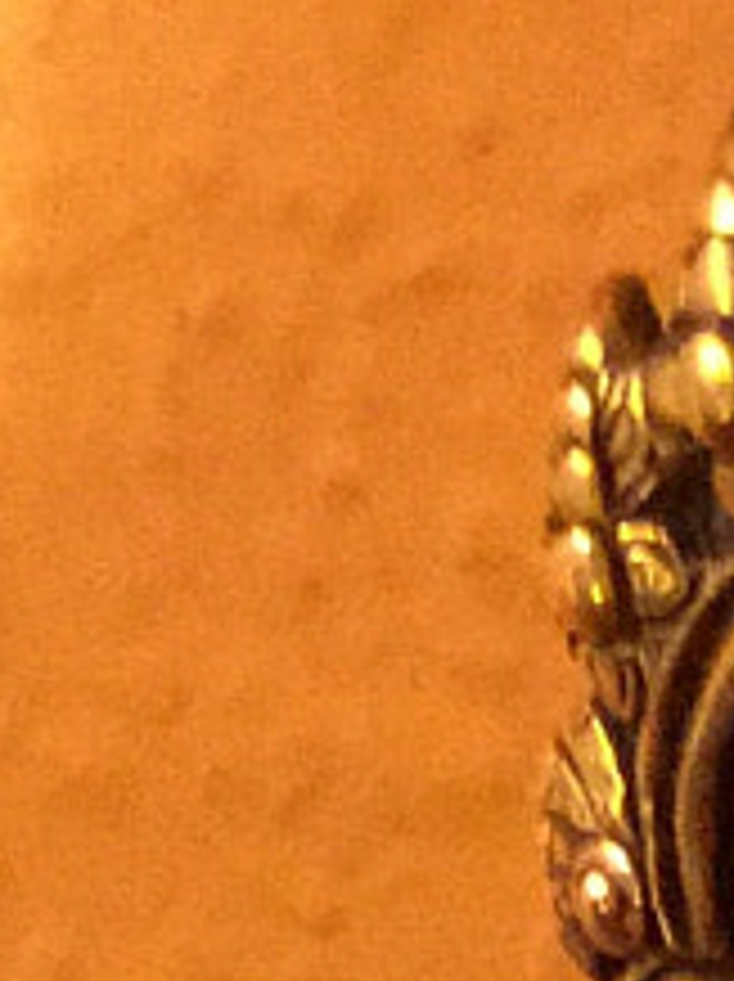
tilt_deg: -15.2
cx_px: 1315
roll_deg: +1.9
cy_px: 3150
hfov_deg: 6.4
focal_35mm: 228
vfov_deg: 7.4
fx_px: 6459
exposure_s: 1/15
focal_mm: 3.3
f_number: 2.4
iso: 400
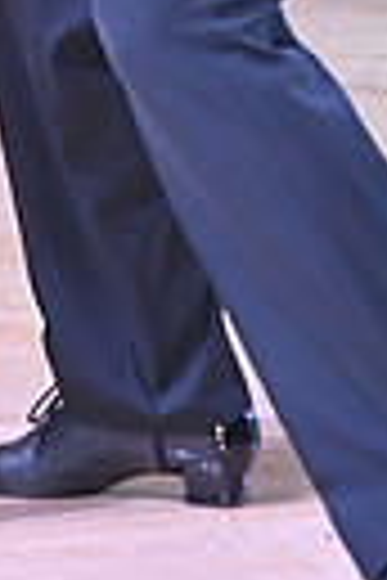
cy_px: -549
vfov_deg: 3.8
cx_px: -74
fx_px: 8707
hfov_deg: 2.5
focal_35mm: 540
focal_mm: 120
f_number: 11
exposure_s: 1/200
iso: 1600
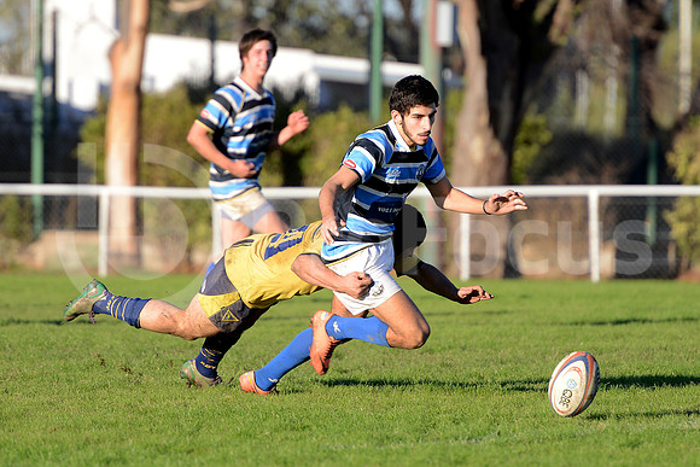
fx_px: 5251
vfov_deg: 5.1
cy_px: 234
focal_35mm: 270
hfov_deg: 7.6
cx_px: 350
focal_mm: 270
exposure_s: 1/1000
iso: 500
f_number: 4
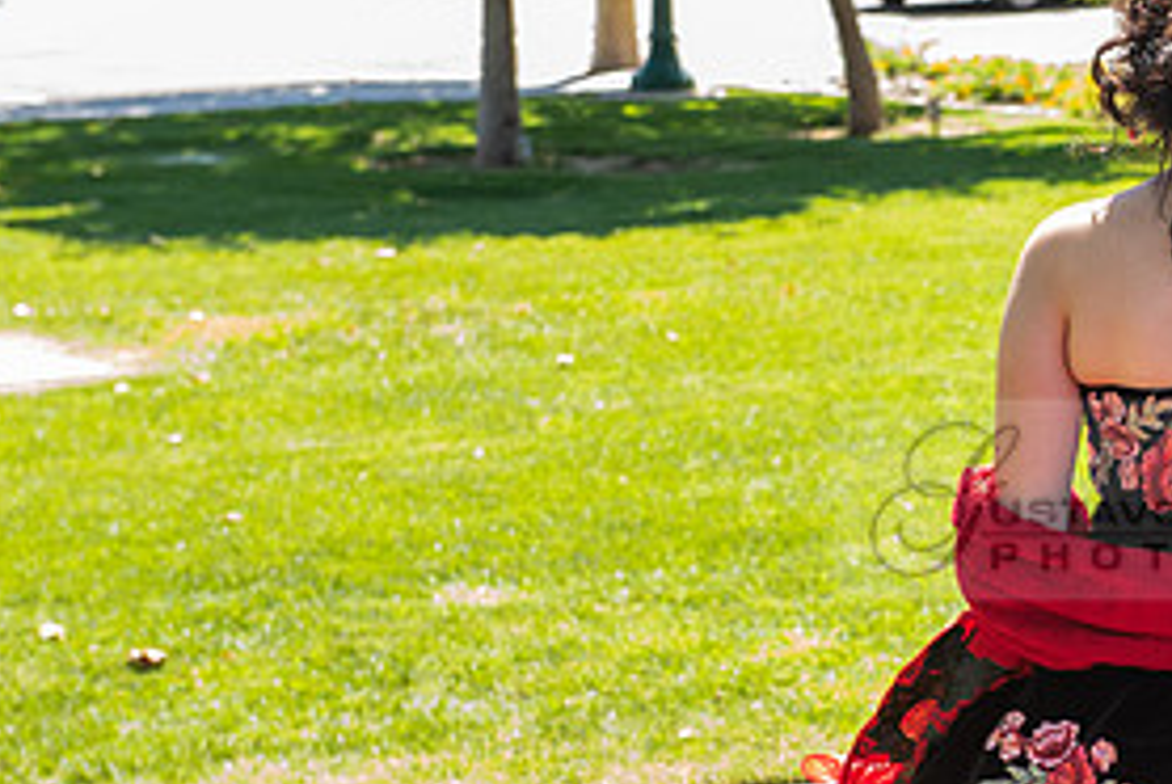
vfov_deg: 9.4
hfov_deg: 13.8
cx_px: 1202
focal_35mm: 146
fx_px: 4758
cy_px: 499
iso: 500
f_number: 6.3
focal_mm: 70
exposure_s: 1/200
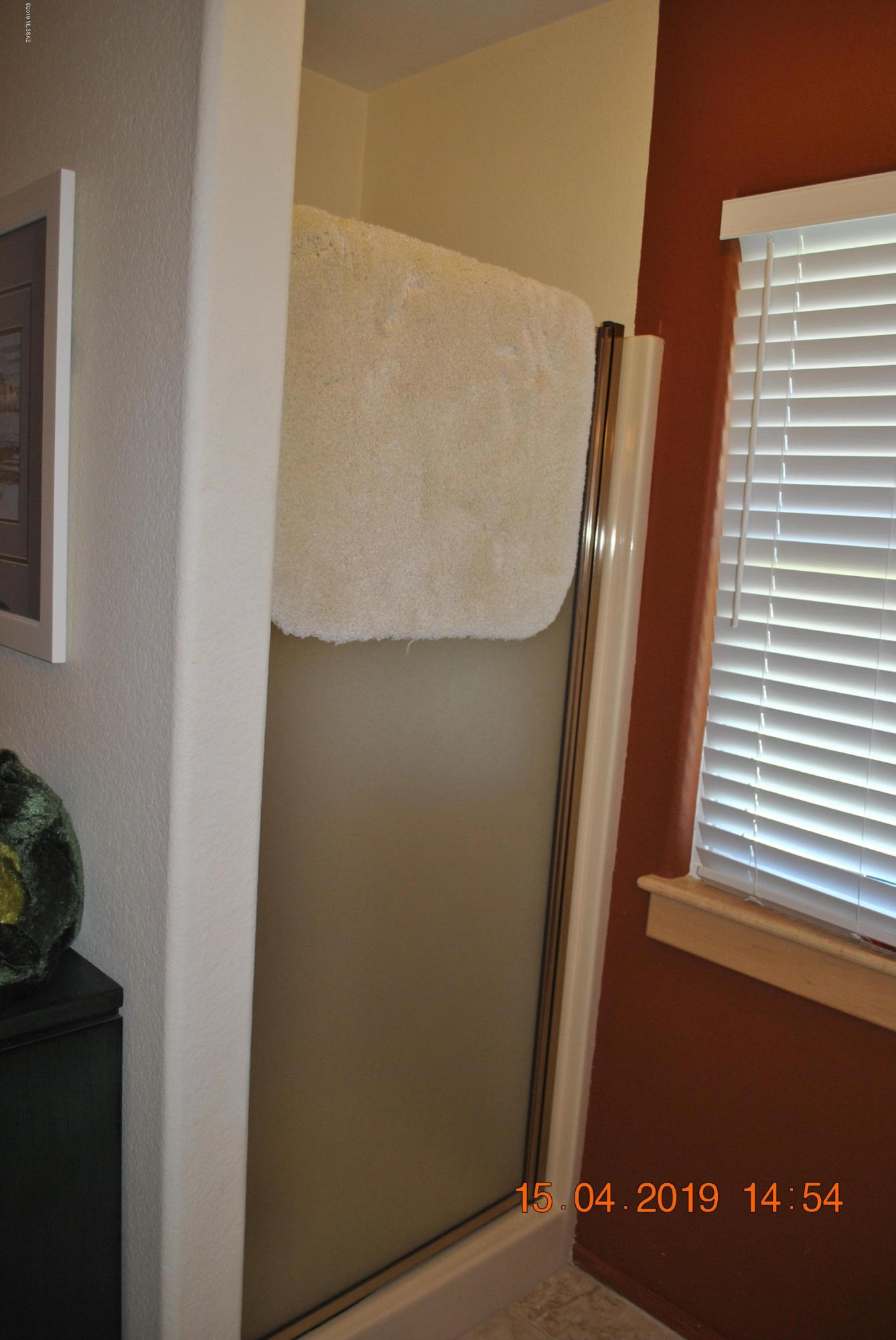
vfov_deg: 67.3
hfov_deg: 48.0
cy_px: 670
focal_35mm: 27
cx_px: 448
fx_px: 1005
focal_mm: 18
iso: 200
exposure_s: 1/60
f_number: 3.5
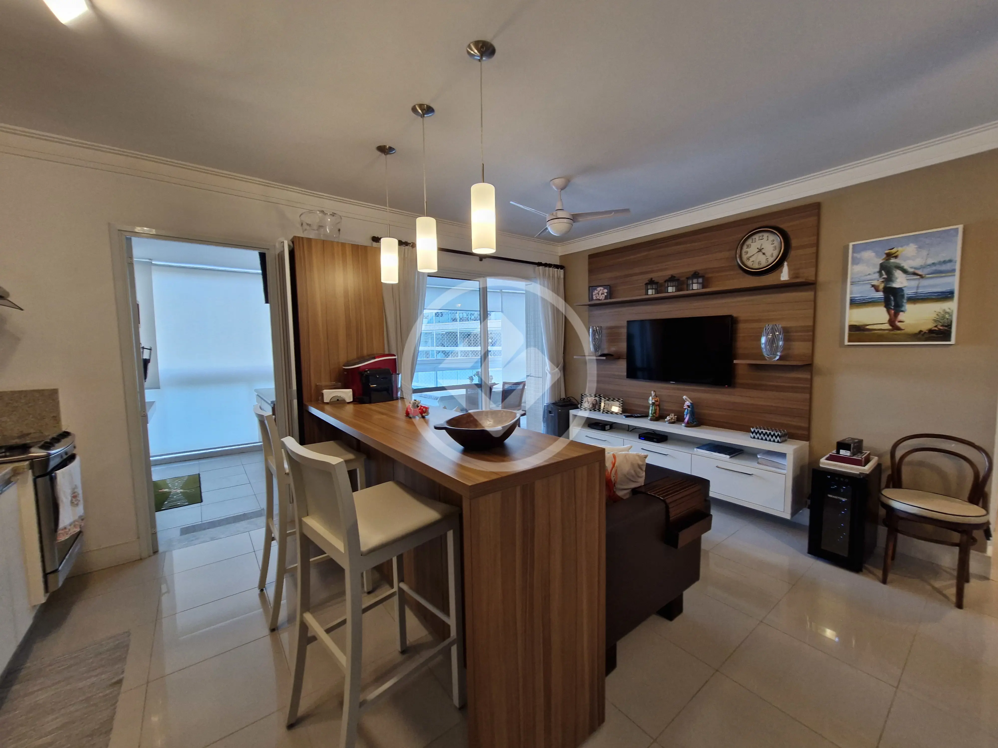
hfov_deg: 106.2
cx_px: 499
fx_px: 375
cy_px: 374
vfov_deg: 89.9
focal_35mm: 13
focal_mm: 1.74
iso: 160
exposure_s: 1/60
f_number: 2.2
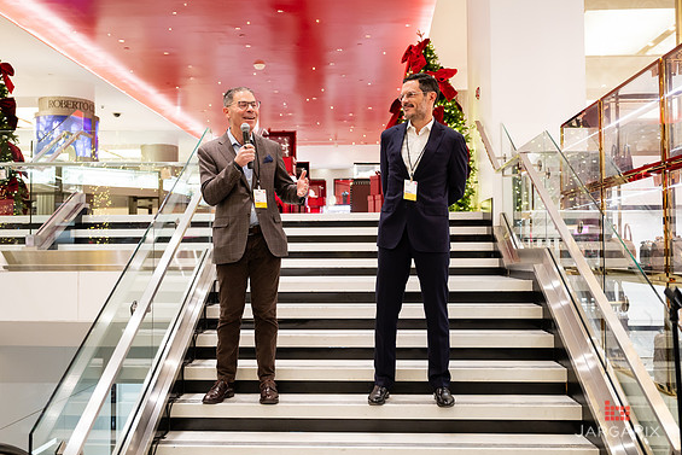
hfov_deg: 51.9
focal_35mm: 37
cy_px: 218
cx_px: 339
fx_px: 701
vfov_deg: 36.0
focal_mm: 34
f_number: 3.2
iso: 1250
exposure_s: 1/160
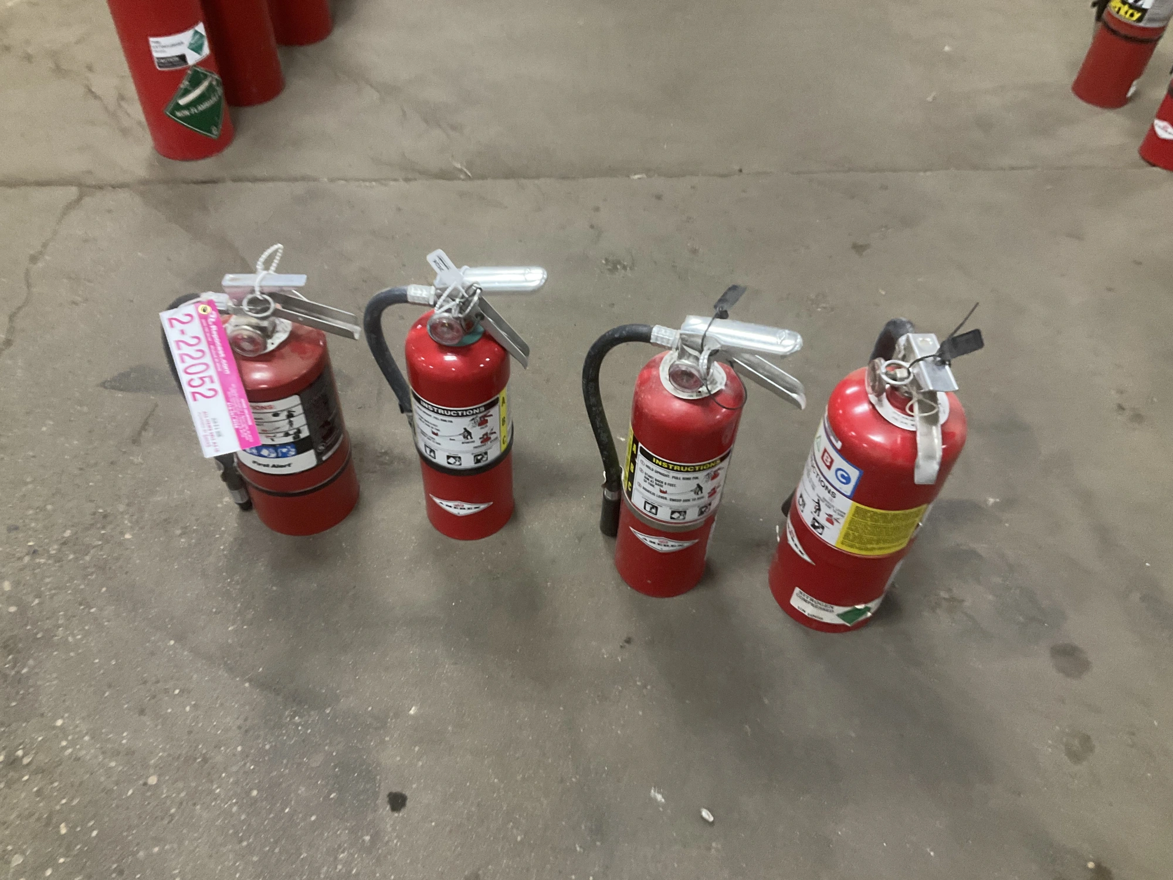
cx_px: 586
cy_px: 440
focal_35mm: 29
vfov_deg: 48.2
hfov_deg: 61.7
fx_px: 983
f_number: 1.8
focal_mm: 3
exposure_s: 1/40
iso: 200
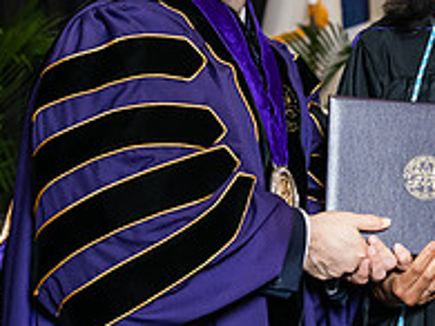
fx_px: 2374
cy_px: 70
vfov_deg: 7.8
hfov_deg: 10.4
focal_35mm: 189
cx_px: 328
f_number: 5
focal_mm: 66
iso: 2000
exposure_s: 1/200
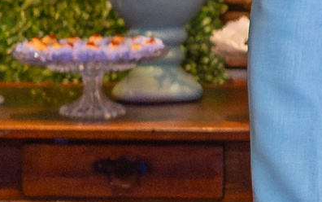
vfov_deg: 3.8
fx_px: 3064
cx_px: 763
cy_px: -49
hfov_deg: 5.8
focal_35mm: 349
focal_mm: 35
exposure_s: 1/400
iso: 2500
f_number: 2.8
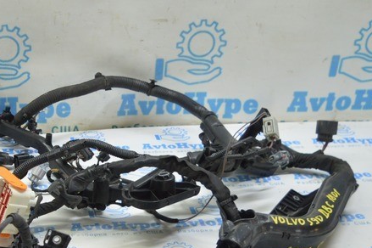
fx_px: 723
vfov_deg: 19.3
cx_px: 21
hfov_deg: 27.6
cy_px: 194
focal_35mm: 70
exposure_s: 1/40
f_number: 3.8
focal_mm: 20
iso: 400
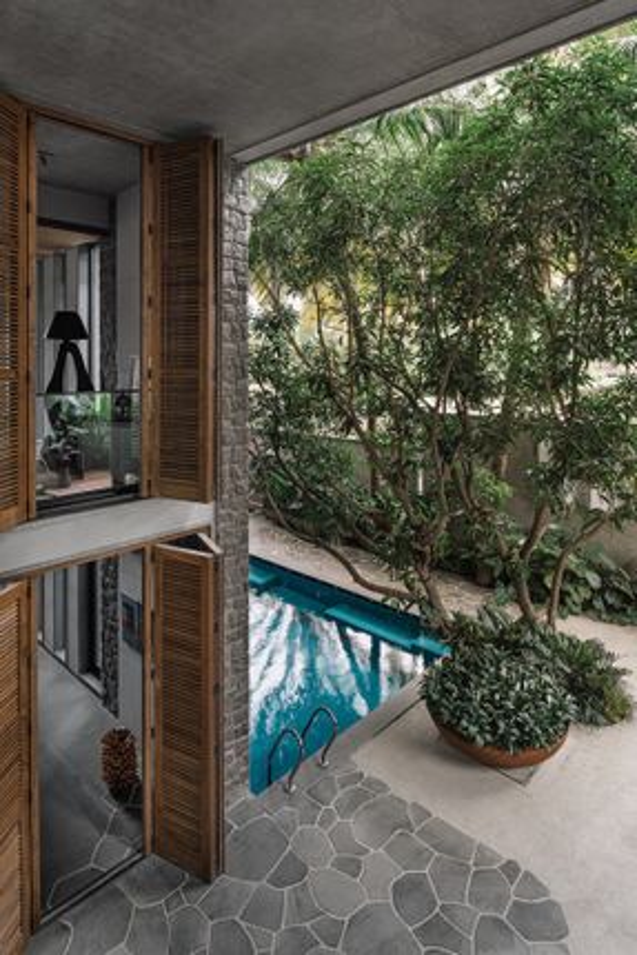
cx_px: 318
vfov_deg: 86.9
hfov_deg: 64.6
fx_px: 504
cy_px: 478
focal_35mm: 19
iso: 100
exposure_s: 1/2
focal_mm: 19
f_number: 10
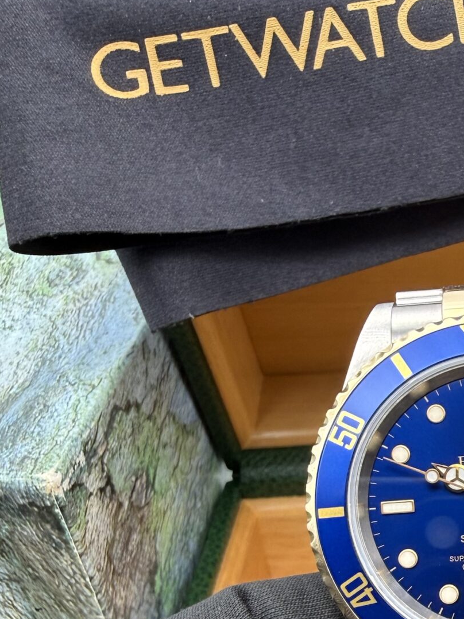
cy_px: 562
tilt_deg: -36.3
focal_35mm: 57
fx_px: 1019
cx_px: 513
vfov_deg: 32.1
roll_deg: +4.4
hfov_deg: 24.0
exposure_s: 1/99
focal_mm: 2.22
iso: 64
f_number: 2.2
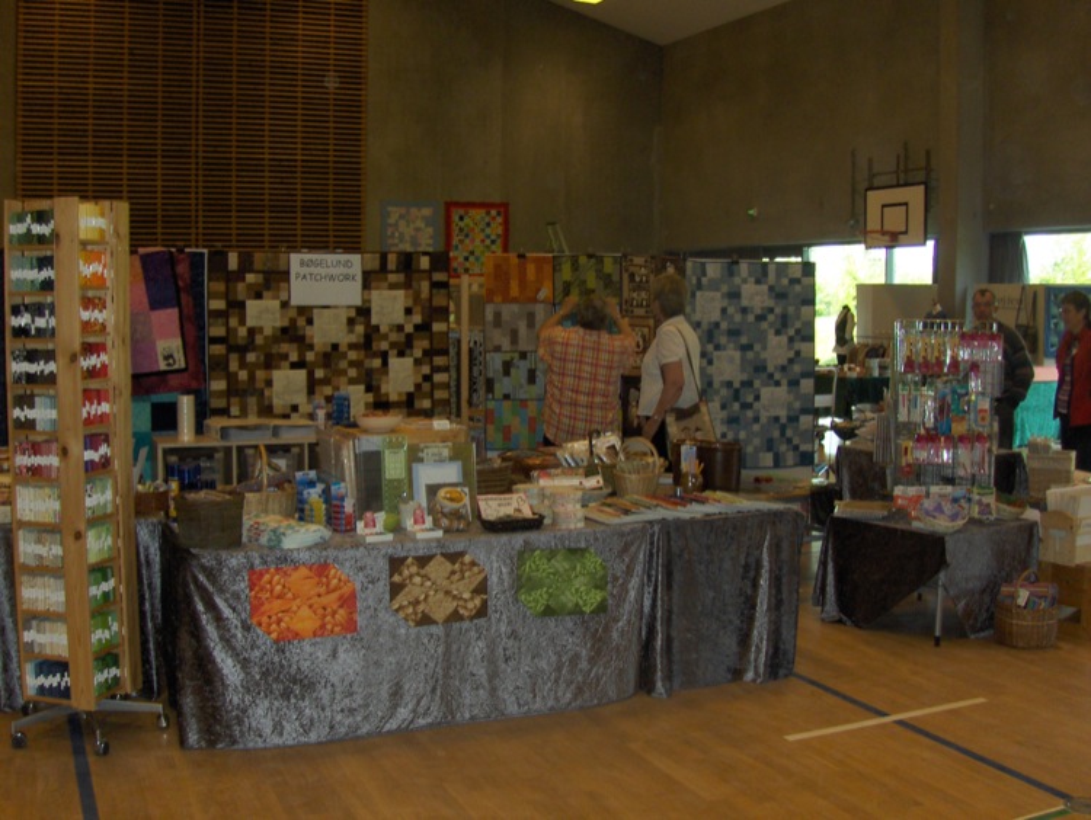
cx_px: 546
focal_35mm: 41
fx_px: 1293
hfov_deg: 45.7
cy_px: 410
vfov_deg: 35.2
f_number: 3.5
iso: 100
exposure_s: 1/60
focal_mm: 6.5
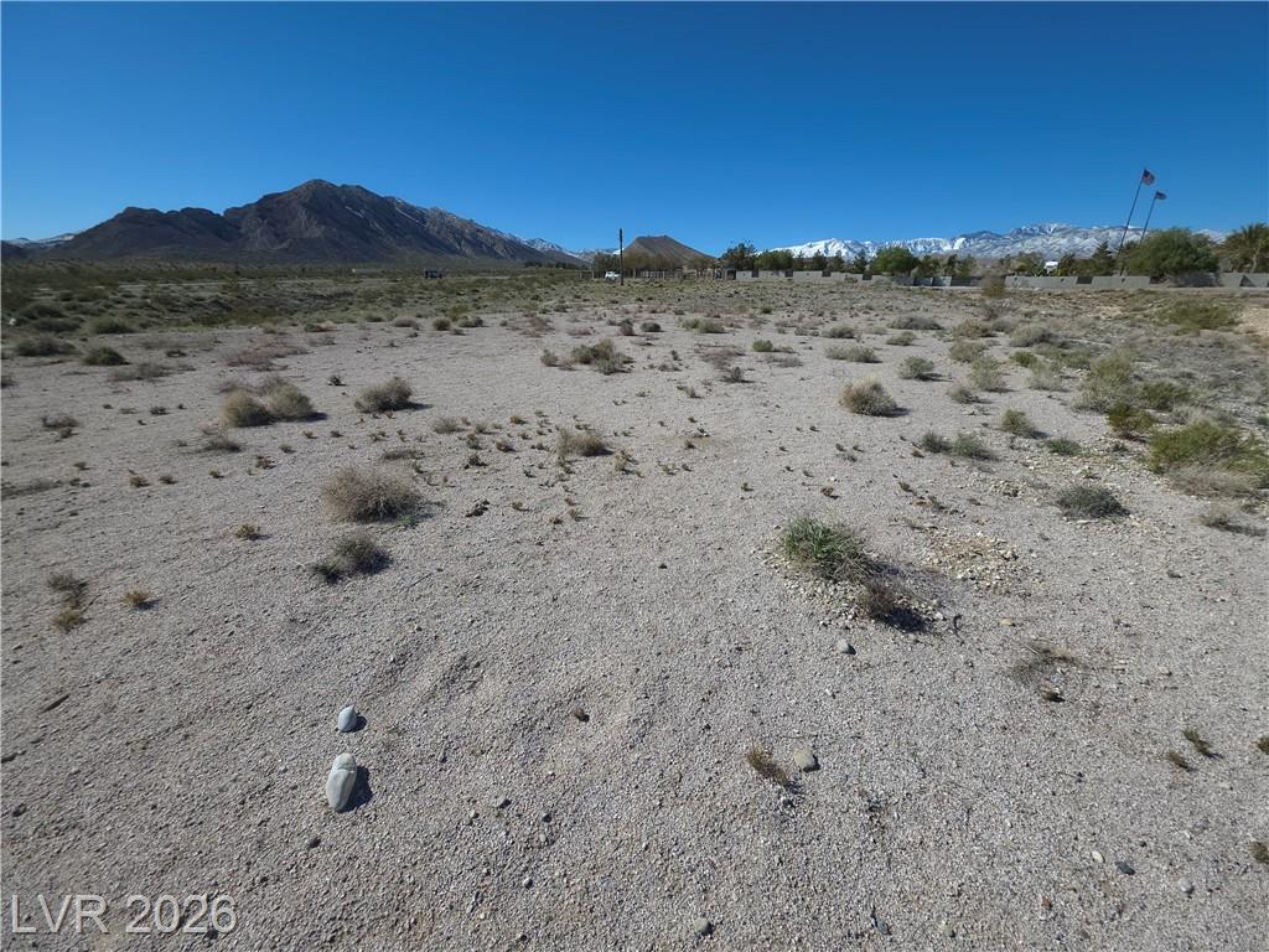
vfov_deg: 89.9
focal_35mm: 13
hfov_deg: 106.2
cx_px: 634
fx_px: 477
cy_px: 476
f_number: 1.9
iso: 20
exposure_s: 1/982
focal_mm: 2.2
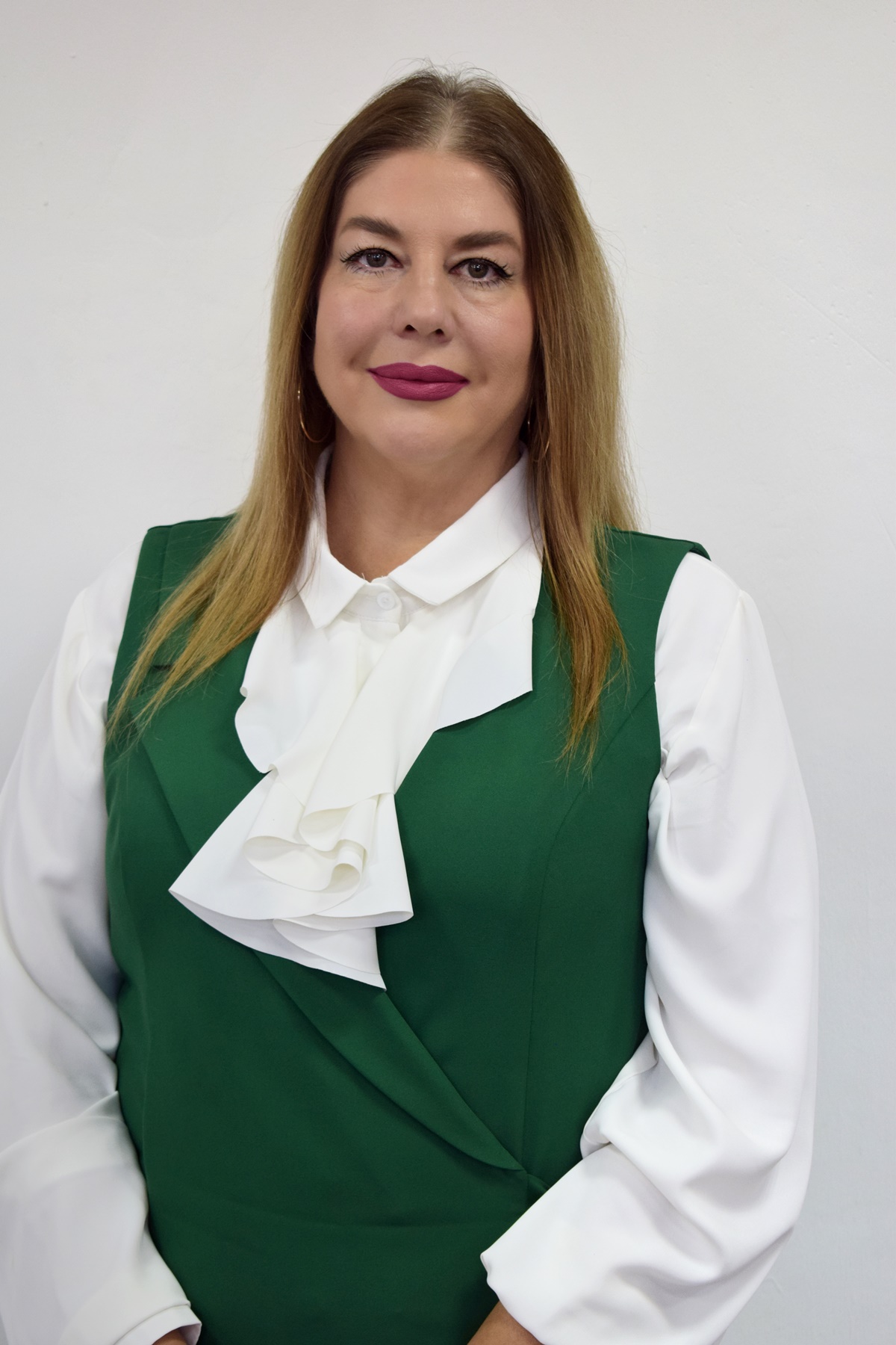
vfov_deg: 24.6
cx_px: 448
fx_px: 3080
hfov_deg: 16.6
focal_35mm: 82
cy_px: 672
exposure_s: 1/80
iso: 400
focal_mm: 55
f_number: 5.6
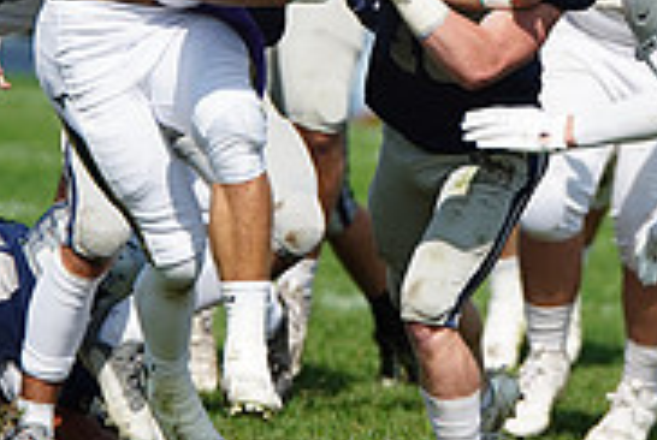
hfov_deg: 2.5
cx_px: 422
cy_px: 27
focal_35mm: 830
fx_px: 15172
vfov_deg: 1.7
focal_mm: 261
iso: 400
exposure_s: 1/8000
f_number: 2.8
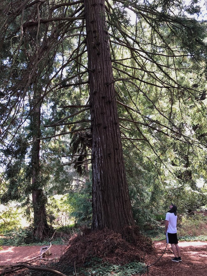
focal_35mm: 28
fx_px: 223
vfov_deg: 63.4
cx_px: 104
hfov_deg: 49.7
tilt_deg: +11.1
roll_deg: +4.3
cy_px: 138
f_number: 1.8
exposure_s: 1/30
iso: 25
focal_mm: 4
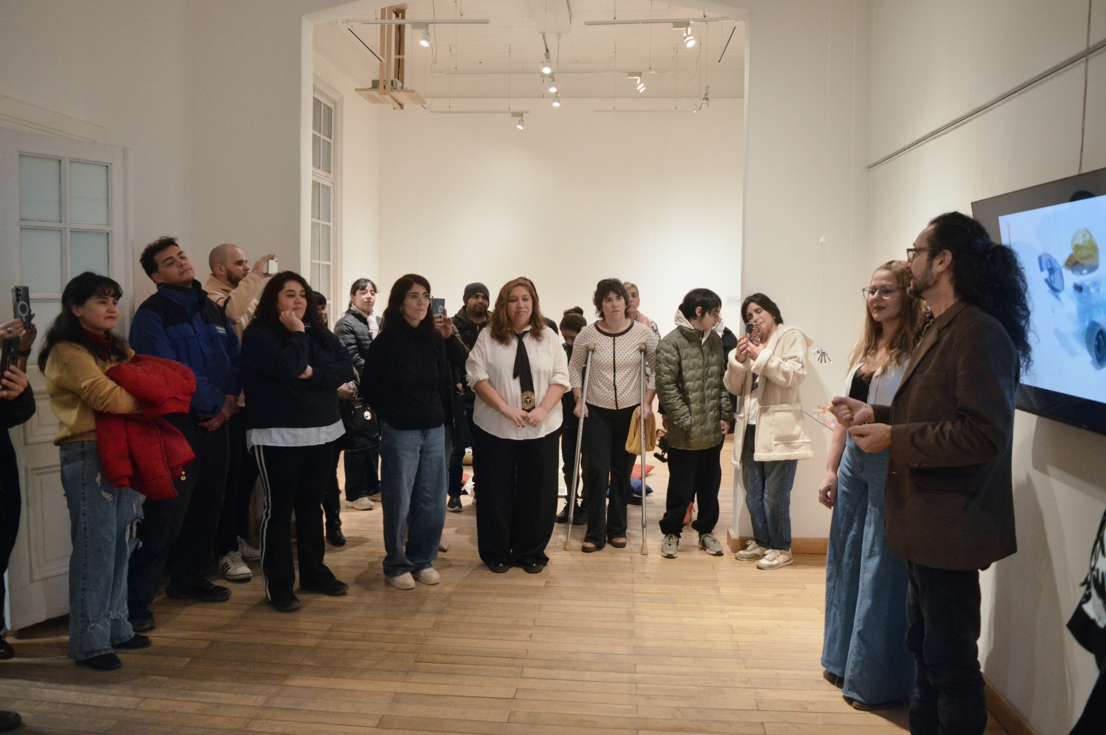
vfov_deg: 47.8
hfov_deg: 67.4
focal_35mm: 27
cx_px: 553
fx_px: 829
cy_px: 368
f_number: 3.5
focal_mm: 18
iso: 1600
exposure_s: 1/50
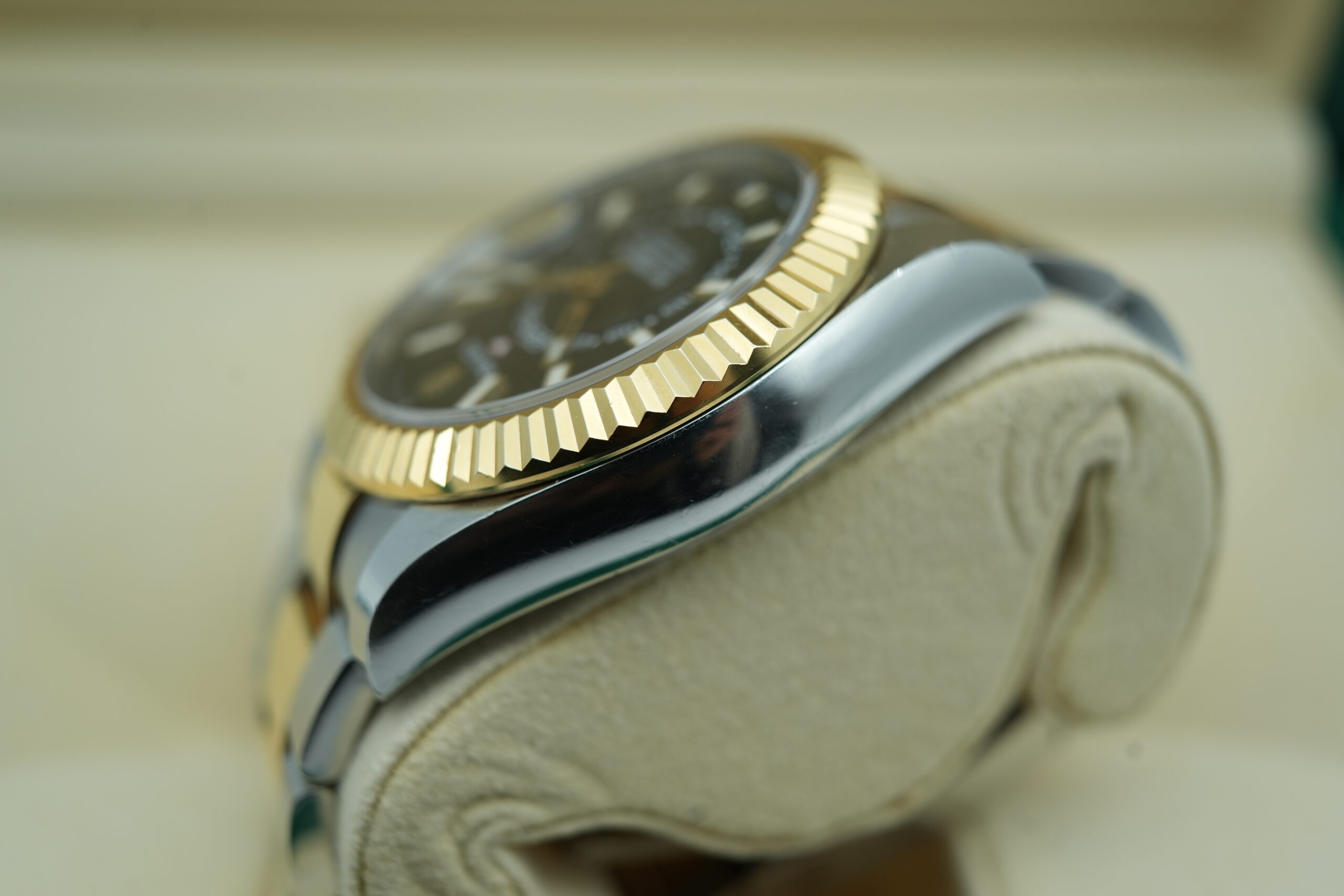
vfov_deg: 37.9
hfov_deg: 54.4
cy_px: 448
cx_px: 672
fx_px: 1307
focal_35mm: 35
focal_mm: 35
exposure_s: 1/250
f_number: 5
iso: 400
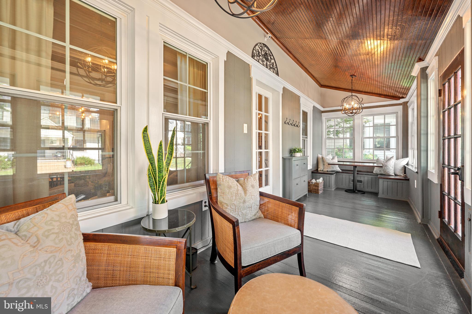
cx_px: 236
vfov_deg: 81.2
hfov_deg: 104.3
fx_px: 184
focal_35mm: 14
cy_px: 157
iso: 100
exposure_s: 1/10
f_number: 5
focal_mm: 14
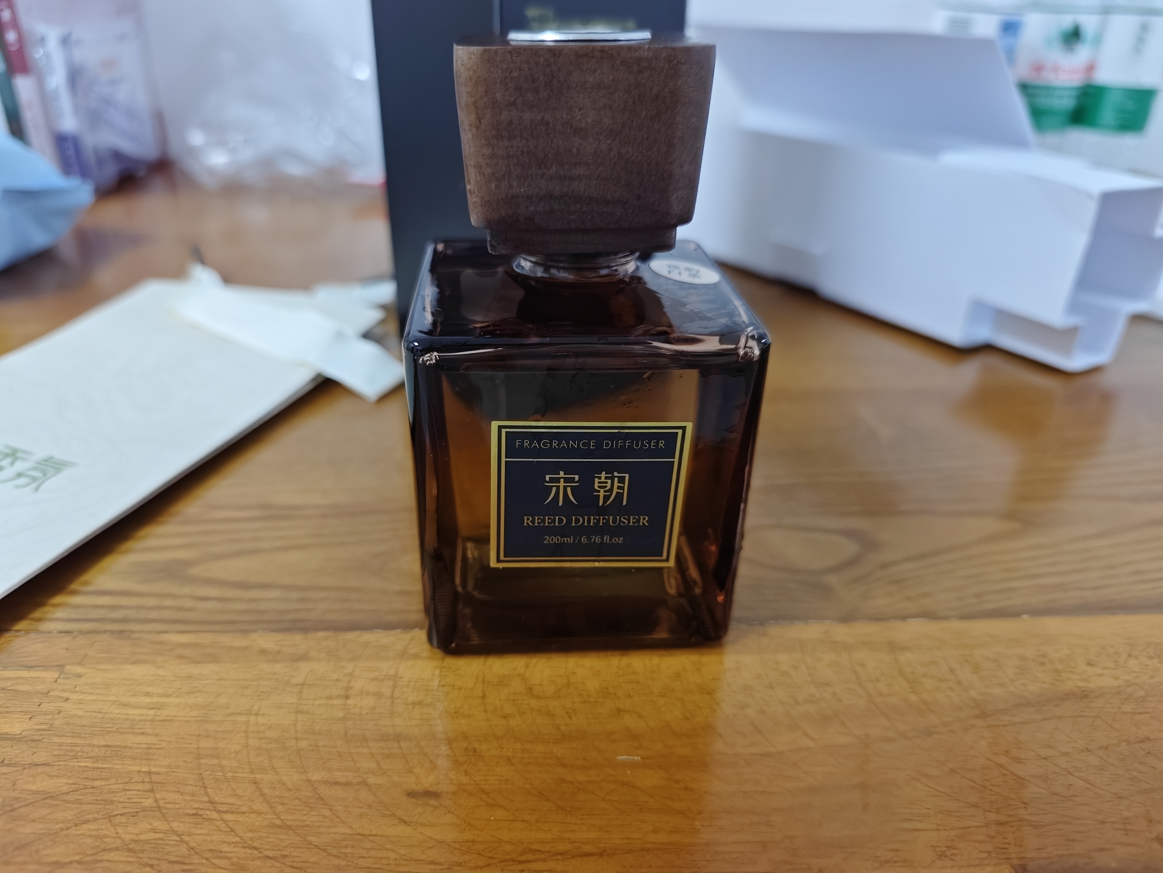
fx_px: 773
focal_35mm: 23
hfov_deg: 73.9
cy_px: 436
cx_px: 582
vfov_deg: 58.9
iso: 7266
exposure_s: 1/351
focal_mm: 6.45
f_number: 1.68
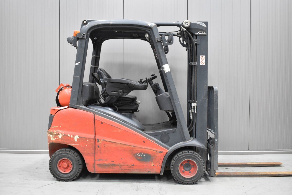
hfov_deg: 55.1
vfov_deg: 38.4
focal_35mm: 34
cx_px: 146
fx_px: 280
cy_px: 98
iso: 1250
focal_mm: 23
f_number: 5
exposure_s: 1/25
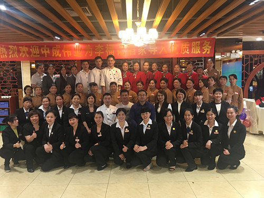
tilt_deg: -4.0
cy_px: 99
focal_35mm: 29
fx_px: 221
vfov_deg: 48.2
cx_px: 132
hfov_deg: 61.7
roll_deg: +0.4
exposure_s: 1/17
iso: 100
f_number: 2.2
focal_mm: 4.15
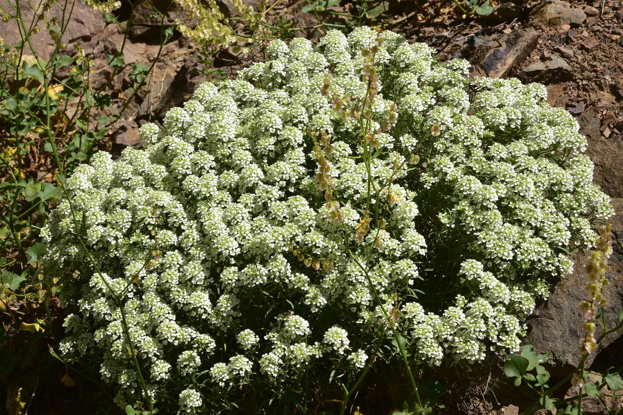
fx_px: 1246
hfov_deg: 28.1
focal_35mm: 72
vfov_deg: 18.9
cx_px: 312
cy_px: 208
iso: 160
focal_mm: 72
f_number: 22
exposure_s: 1/100
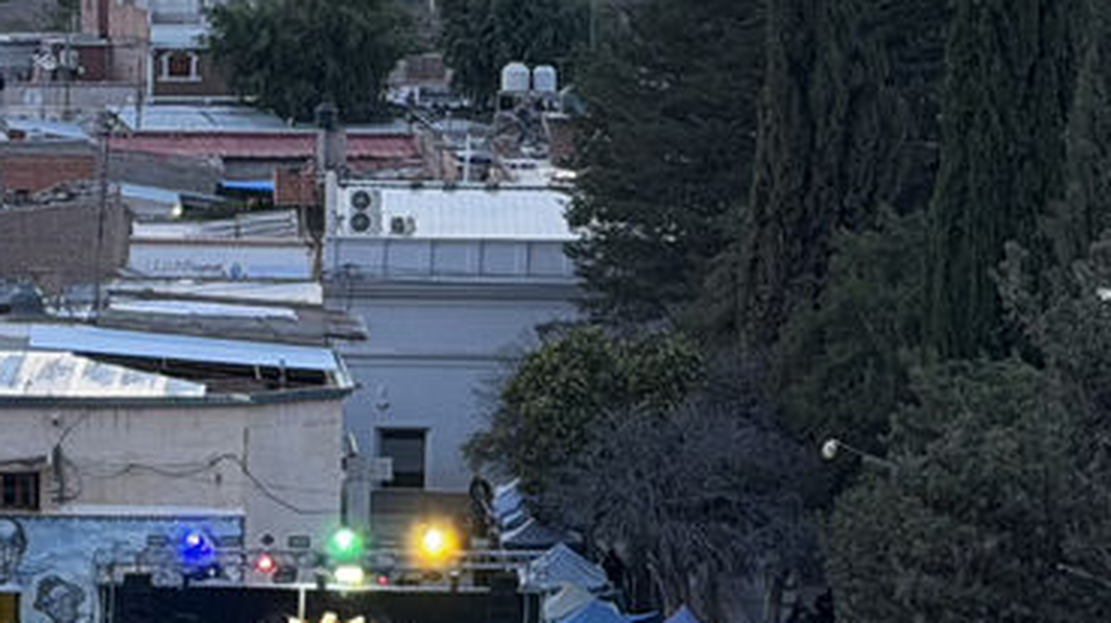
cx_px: 202
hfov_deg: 9.5
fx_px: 6683
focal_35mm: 227
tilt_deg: +0.9
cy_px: -175
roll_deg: +0.7
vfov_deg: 5.3
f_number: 1.78
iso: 64
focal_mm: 6.76
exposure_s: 1/285
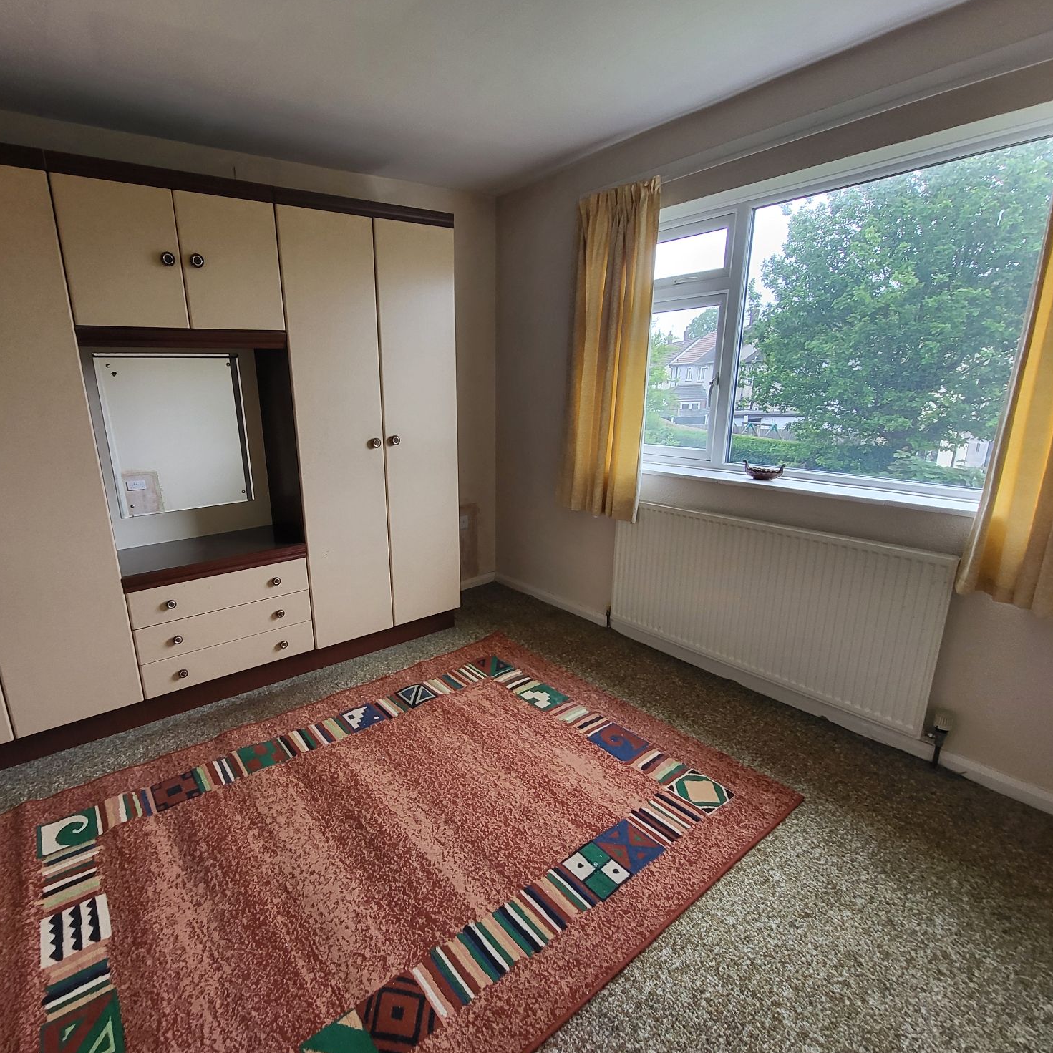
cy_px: 530
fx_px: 551
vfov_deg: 87.4
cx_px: 442
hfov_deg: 86.7
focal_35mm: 16
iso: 100
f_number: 2.2
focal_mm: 1.74
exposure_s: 1/50
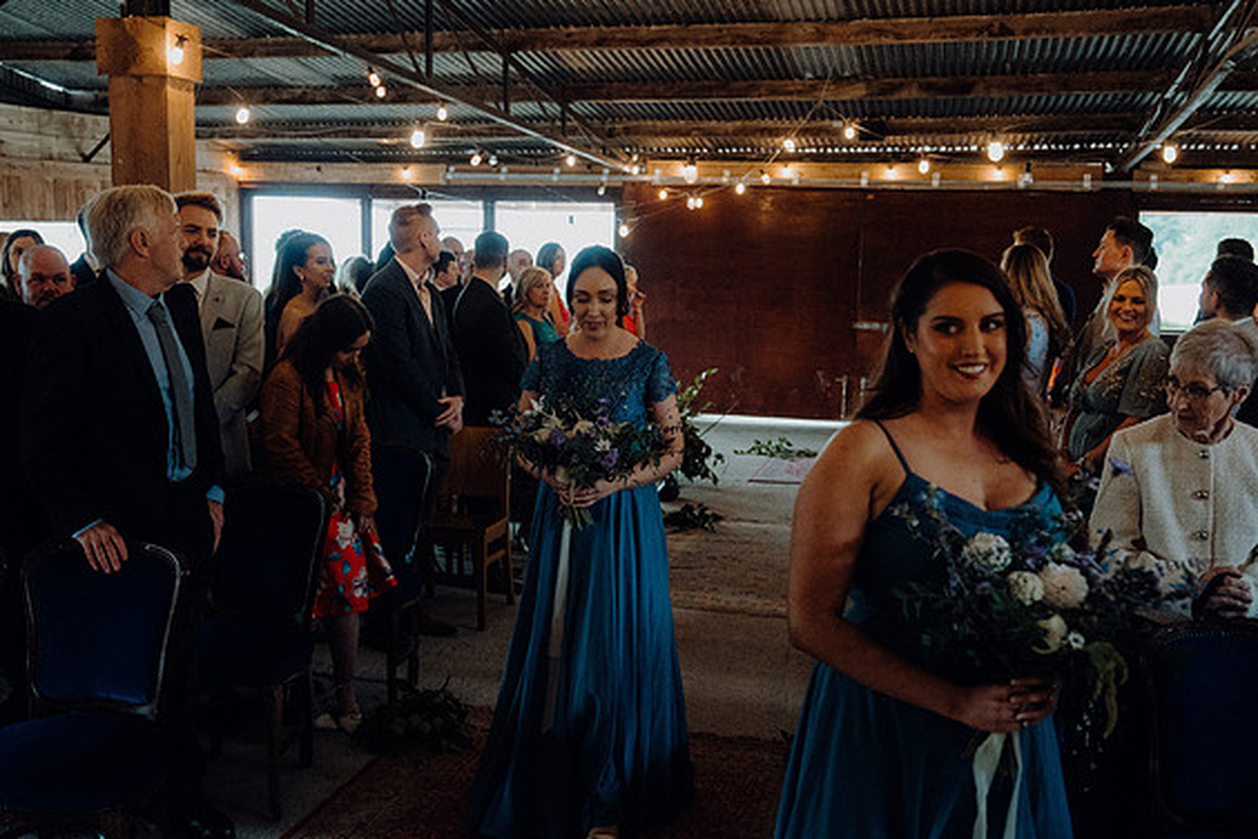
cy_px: 421
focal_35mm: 37
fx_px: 1293
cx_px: 620
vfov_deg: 35.9
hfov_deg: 51.9
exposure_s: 1/200
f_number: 3.5
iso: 5000
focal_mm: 36
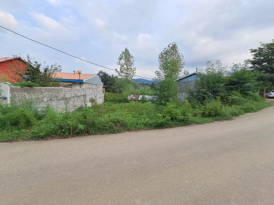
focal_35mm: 13
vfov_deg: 89.9
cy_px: 102
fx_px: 103
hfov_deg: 106.2
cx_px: 137
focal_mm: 1.42
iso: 40
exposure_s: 1/440
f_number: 2.2
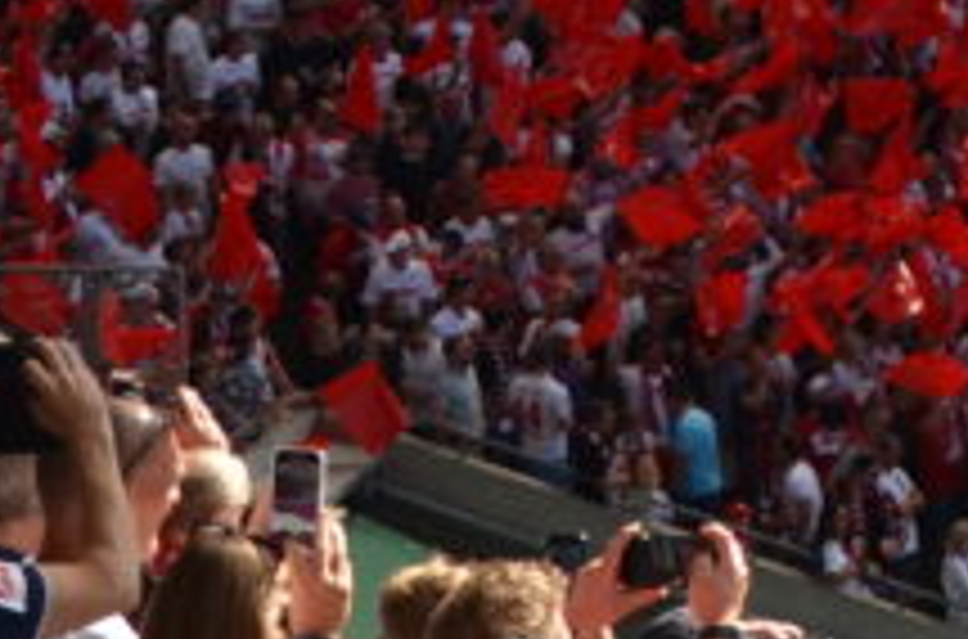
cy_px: -1143
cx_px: 2346
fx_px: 6293
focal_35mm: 235
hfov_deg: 8.1
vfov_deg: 5.5
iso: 100
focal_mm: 21
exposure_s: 1/200
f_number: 6.3
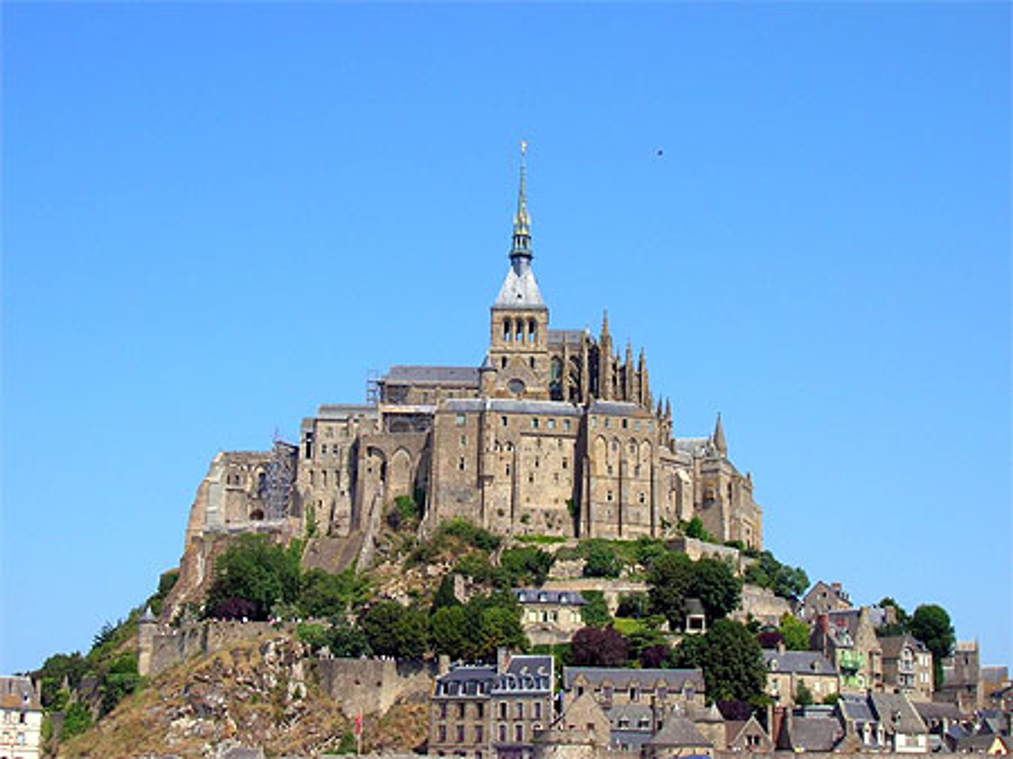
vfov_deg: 29.1
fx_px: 1462
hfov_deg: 38.2
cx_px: 506
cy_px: 380
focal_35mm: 50
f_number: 5.6
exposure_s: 1/244
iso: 50
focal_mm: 8.4
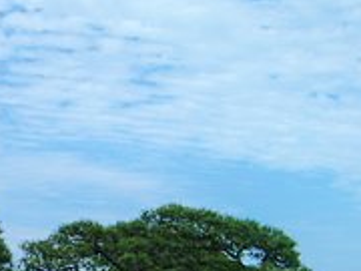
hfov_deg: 19.5
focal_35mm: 94
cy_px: 285
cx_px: -84
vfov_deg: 15.4
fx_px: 980
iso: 64
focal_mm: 5.8
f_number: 7.2
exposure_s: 1/250
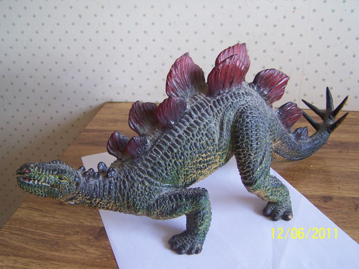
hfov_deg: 49.0
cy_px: 134
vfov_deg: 37.7
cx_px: 180
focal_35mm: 38
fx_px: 394
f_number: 2.8
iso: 140
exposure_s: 1/20
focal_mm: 6.3
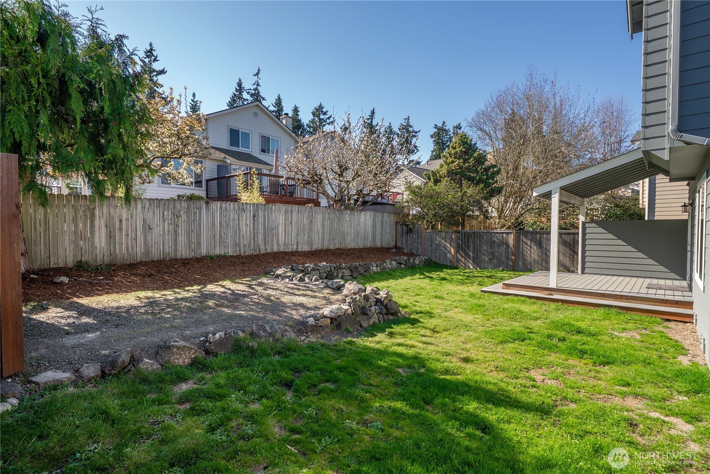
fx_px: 335
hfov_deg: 93.2
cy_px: 237
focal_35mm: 17
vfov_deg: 70.5
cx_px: 355
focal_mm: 17
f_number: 7.1
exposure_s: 1/50
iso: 80
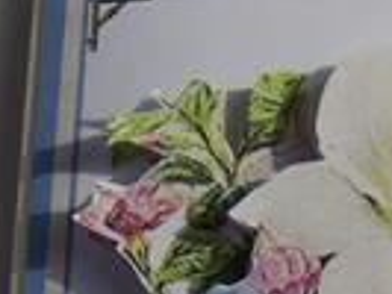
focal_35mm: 105
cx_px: 421
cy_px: 394
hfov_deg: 18.1
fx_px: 1190
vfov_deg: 13.5
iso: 71
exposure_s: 1/210
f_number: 5.6
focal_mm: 8.13
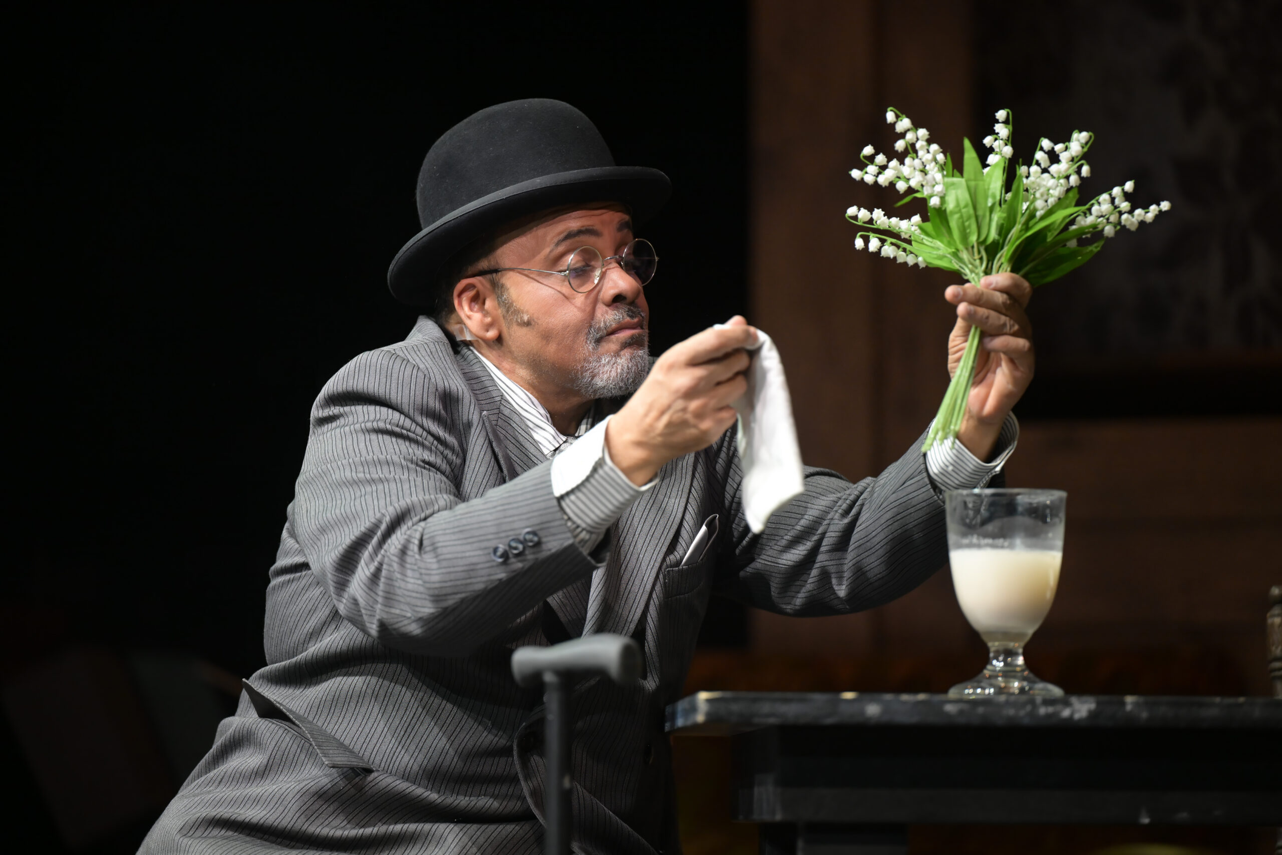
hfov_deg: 10.3
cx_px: 641
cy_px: 428
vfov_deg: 6.9
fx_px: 7122
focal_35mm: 200
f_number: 2.8
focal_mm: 200
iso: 1600
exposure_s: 1/250
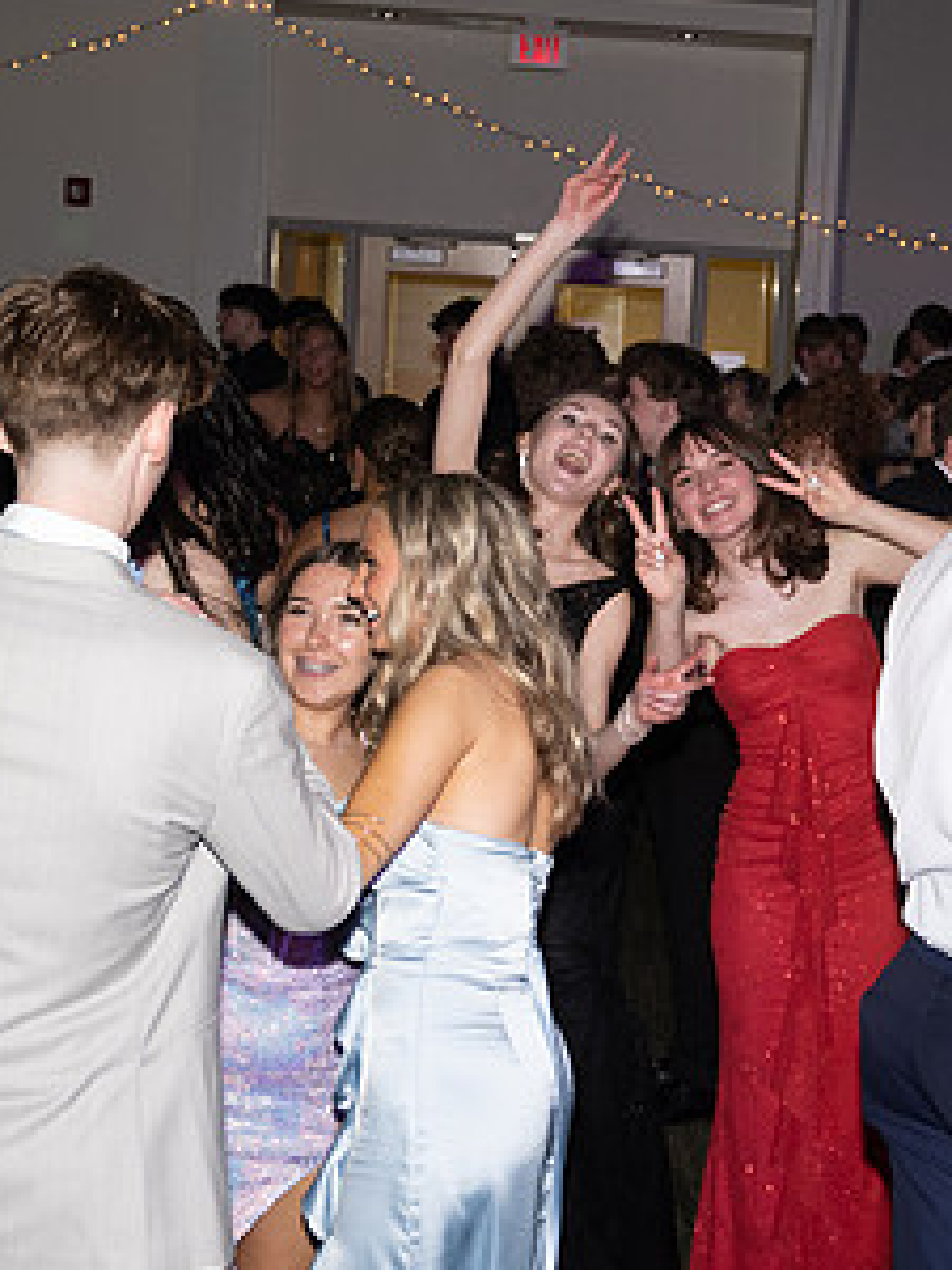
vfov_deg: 23.6
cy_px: 640
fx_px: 3044
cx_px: 842
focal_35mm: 83
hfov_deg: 17.5
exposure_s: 1/160
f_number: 4
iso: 500
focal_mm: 31
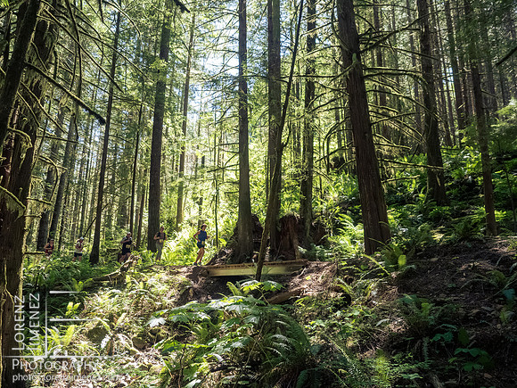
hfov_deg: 68.0
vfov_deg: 53.7
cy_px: 194
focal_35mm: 26
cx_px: 258
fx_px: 383
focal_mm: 12
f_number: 2.8
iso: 2000
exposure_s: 1/1000
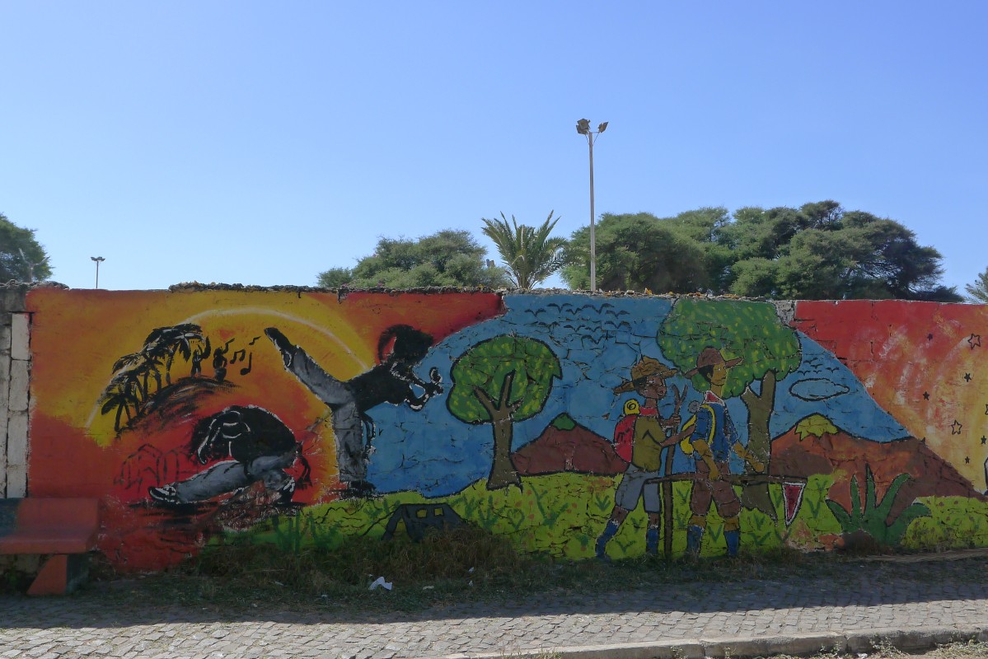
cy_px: 330
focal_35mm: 37
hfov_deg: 51.9
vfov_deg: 36.0
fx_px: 1016
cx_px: 494
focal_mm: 7.9
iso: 125
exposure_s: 1/640
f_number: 4
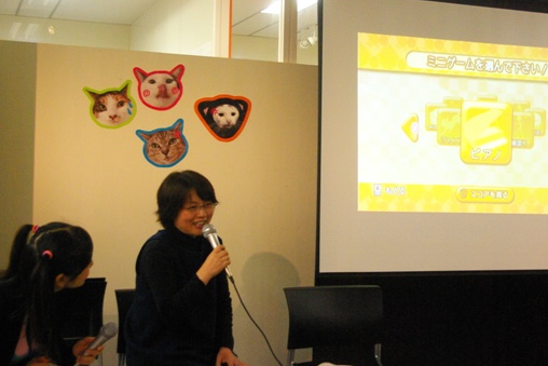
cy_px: 187
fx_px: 893
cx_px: 285
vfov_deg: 23.2
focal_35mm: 59
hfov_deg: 34.1
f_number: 4.5
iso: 1600
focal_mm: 31
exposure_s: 1/125
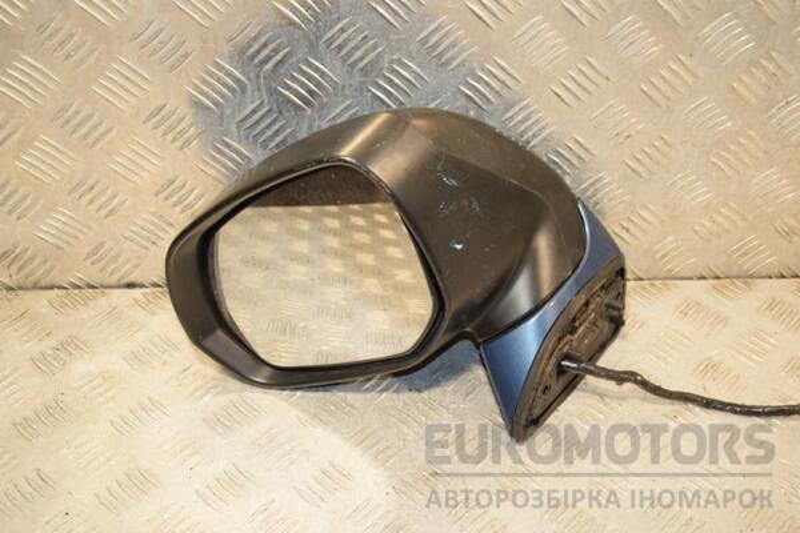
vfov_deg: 25.8
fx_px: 1167
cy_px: 266
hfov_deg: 37.9
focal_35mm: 52
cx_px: 400
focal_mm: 35
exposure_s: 1/200
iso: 800
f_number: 6.3
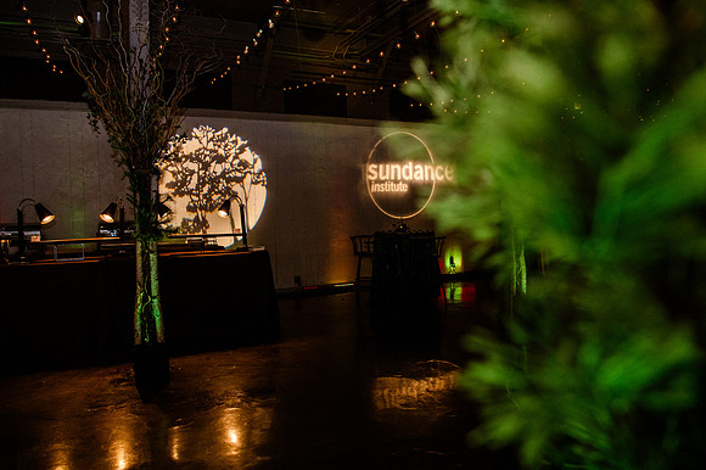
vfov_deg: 51.3
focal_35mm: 25
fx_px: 490
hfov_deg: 71.6
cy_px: 235
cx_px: 356
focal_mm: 24
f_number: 4.5
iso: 4000
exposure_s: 1/1000
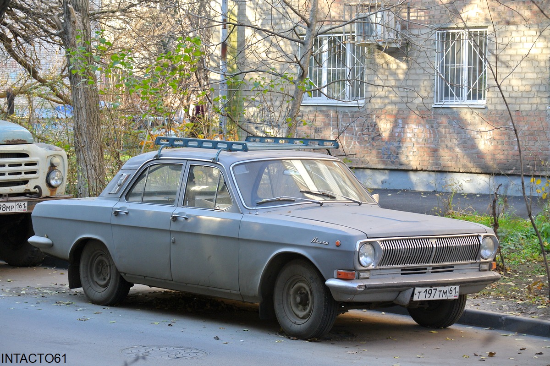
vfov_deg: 12.3
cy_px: 183
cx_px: 275
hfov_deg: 18.4
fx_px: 1695
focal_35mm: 111
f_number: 4
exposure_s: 1/60
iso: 100
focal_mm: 41.2
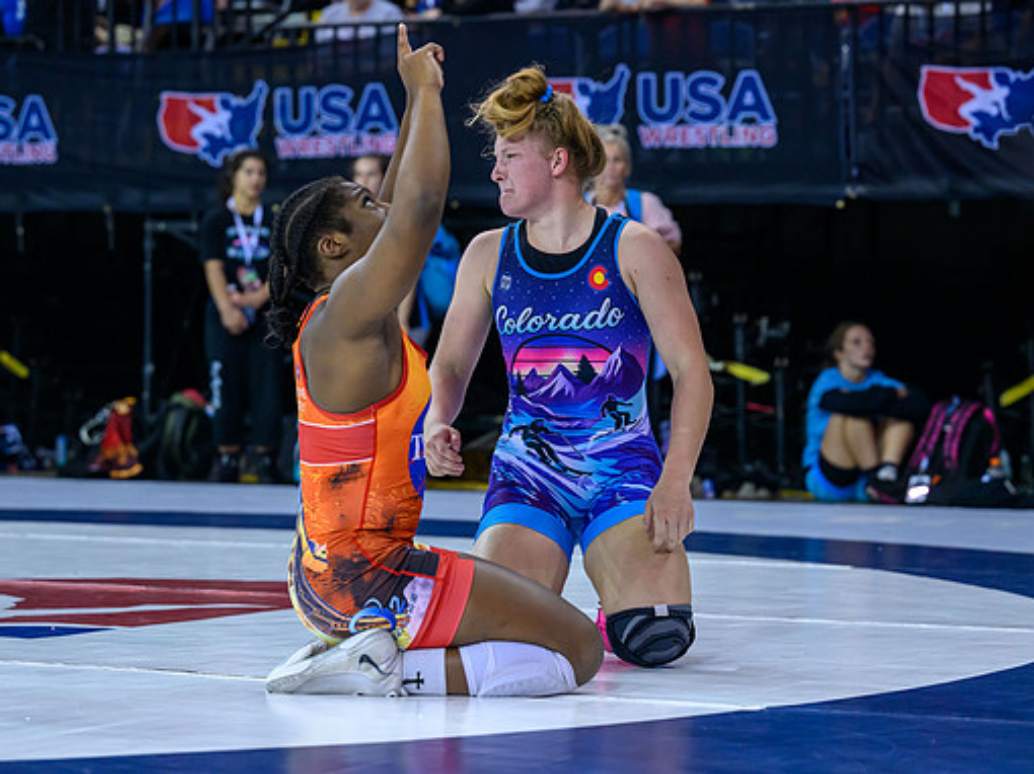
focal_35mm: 114
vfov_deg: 13.0
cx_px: 432
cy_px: 327
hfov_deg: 17.3
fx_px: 3404
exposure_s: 1/800
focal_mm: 89
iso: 3200
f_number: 3.5
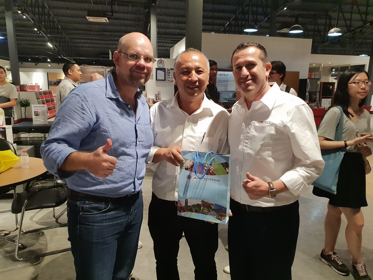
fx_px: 280
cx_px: 186
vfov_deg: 53.1
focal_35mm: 26
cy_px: 140
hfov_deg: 67.3
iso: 320
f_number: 2.4
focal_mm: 4.3
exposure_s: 1/100
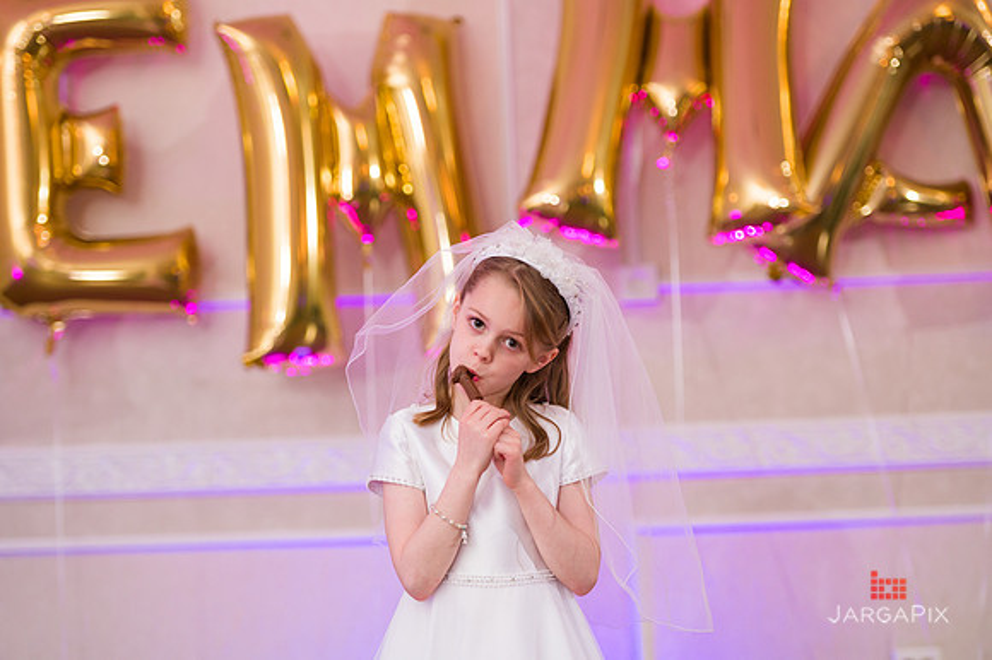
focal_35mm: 98
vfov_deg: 13.9
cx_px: 496
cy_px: 330
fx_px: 2699
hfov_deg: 20.8
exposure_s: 1/200
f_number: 3.2
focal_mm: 98
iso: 1000
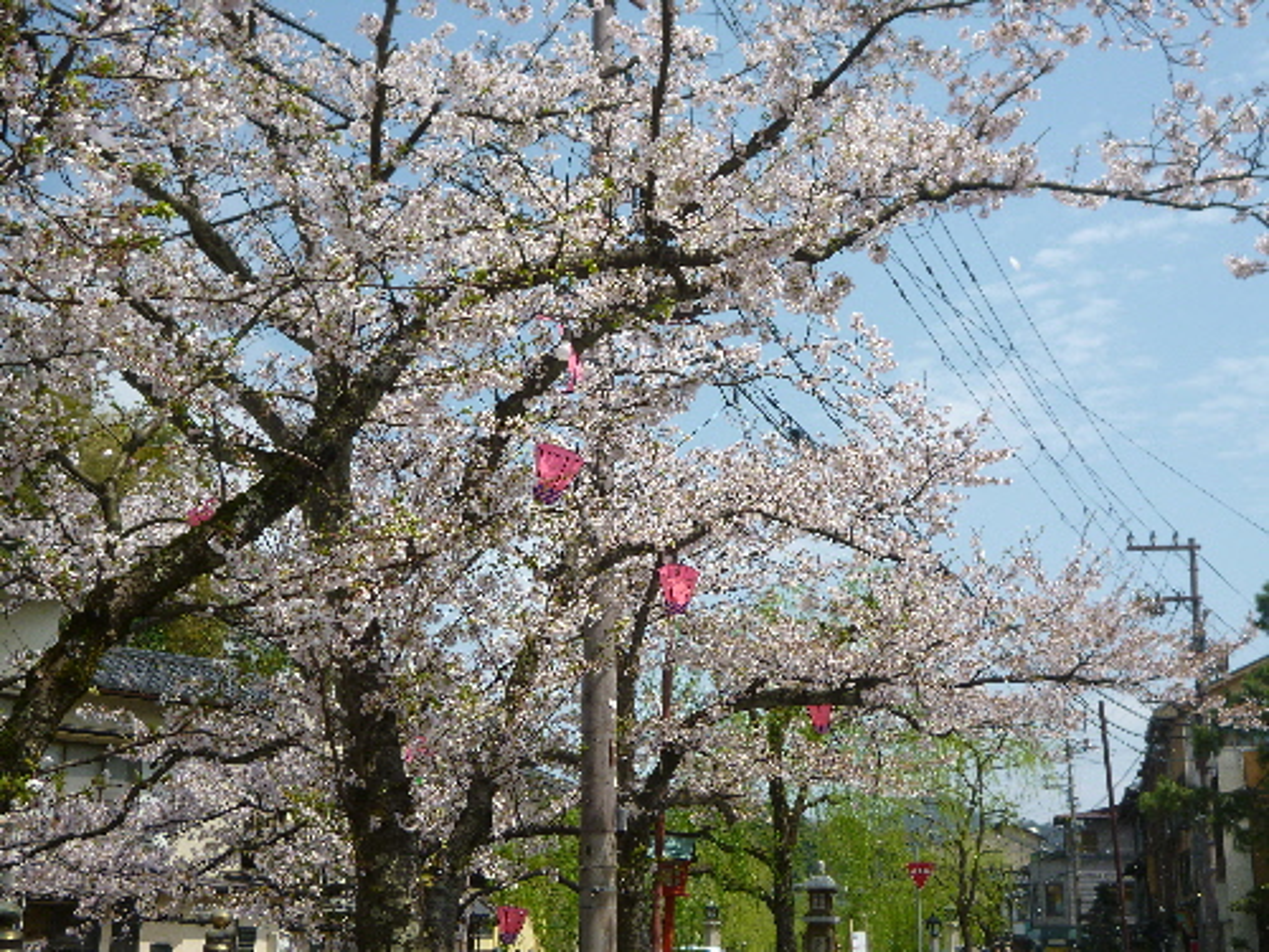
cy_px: 476
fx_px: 1503
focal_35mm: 41
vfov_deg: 35.1
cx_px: 634
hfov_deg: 45.8
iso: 100
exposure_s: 1/1000
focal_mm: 7.3
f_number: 3.1
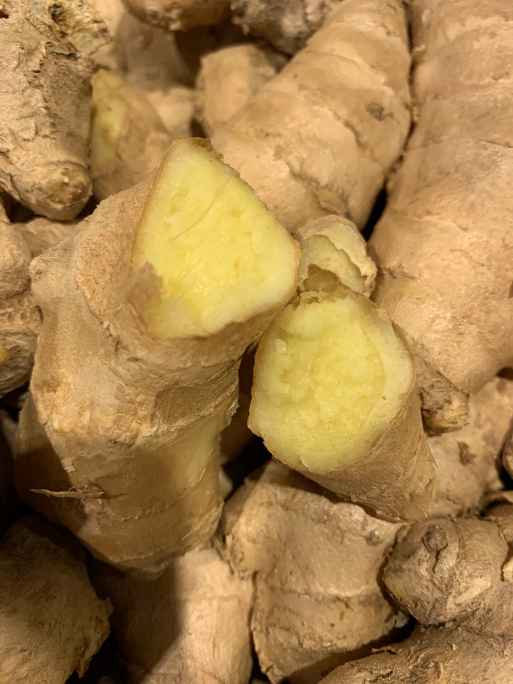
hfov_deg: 53.1
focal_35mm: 26
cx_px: 256
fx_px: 514
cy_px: 342
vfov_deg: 67.3
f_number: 1.8
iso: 100
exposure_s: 1/114
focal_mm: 4.25
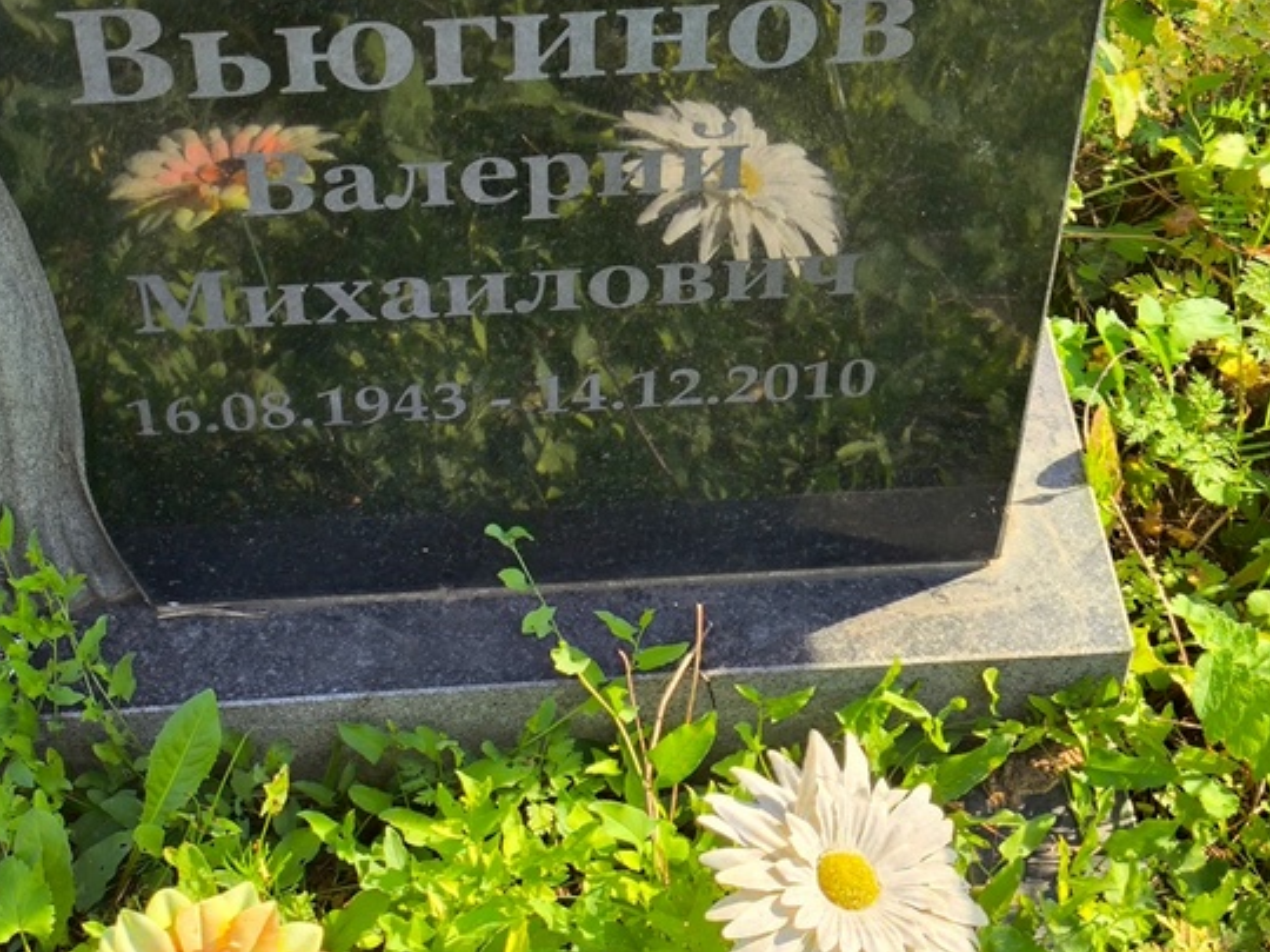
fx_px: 2715
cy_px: 289
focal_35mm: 74
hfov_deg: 26.2
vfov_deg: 19.8
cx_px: 417
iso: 50
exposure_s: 1/298
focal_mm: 4.71
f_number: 1.7
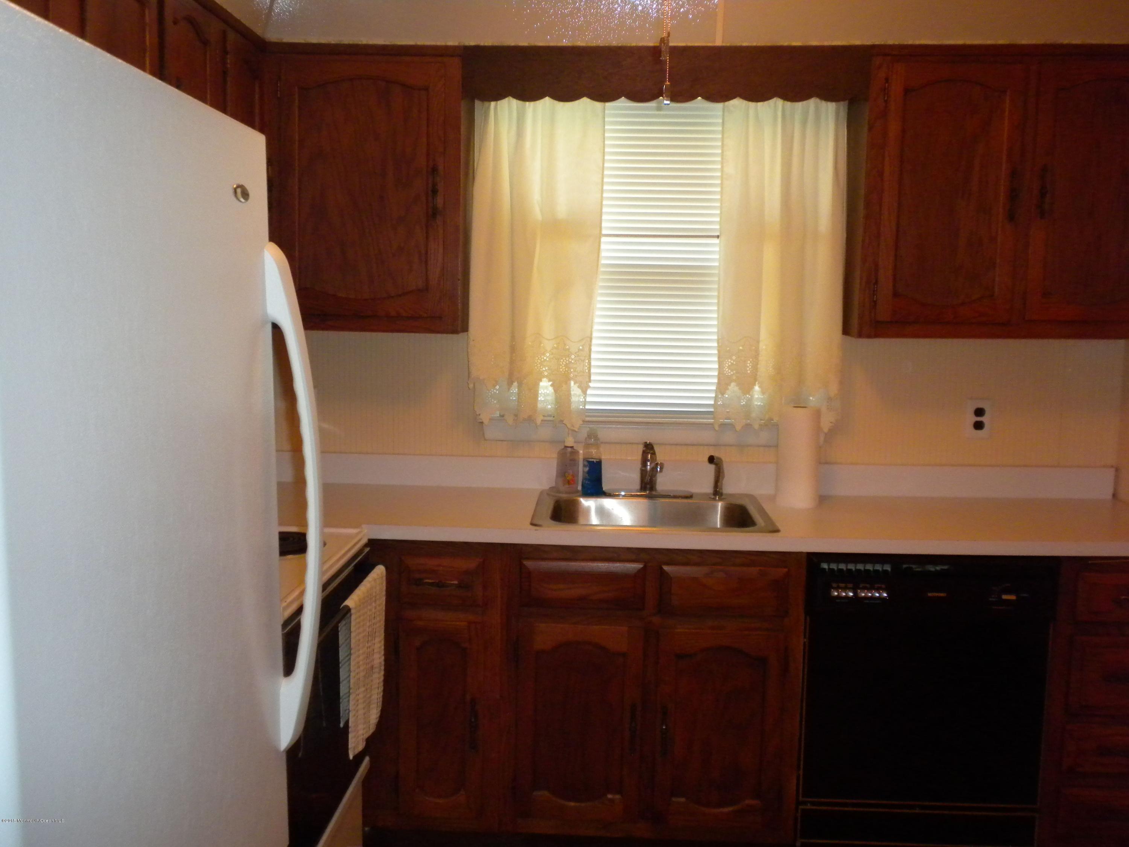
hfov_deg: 50.1
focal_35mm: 37
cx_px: 564
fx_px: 1207
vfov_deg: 38.7
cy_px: 424
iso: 400
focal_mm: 6.6
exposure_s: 1/30
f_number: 3.5
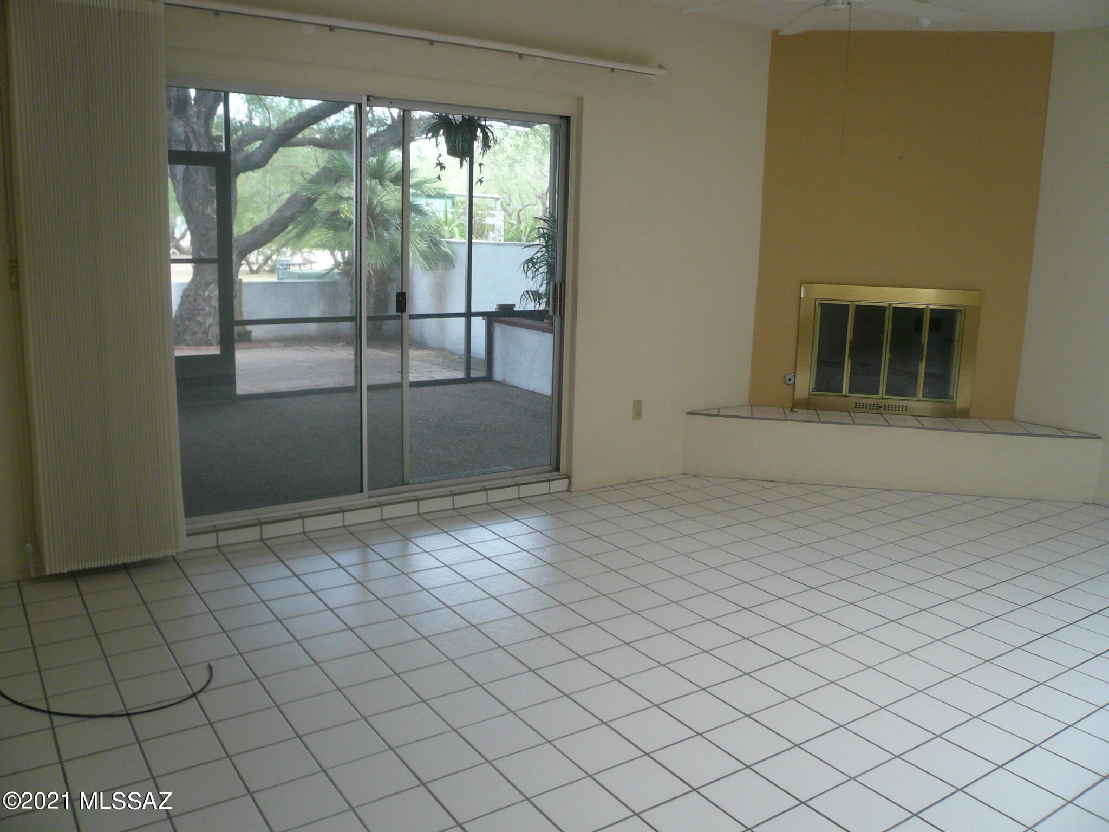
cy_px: 416
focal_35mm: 28
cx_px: 554
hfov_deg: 63.4
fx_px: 897
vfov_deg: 49.7
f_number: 2.8
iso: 125
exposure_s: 1/15
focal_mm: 4.6
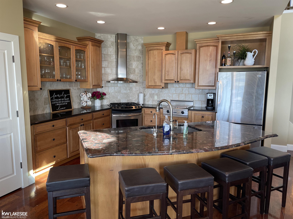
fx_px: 220
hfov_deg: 67.3
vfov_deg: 53.1
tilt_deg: -9.7
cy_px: 110
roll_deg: +0.3
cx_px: 146
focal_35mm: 26
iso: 125
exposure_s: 1/120
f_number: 1.6
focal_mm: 4.2
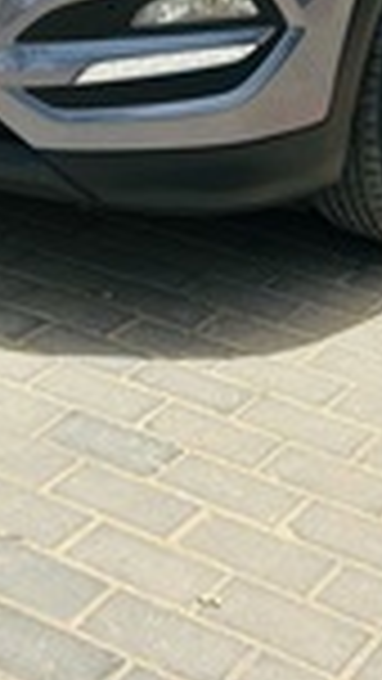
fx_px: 1548
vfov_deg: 22.0
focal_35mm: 86
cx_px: 231
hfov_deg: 14.1
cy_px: -227
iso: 50
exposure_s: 1/1808
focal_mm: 5.7
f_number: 1.5
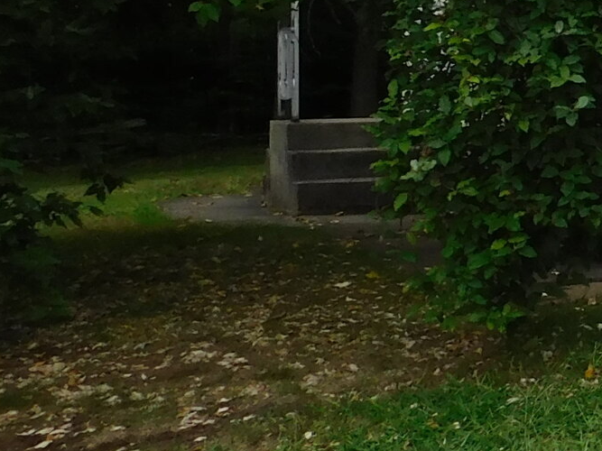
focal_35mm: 106
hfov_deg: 15.0
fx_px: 1843
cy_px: 31
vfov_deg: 13.8
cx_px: 1209
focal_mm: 4
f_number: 3
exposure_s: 1/320
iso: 125
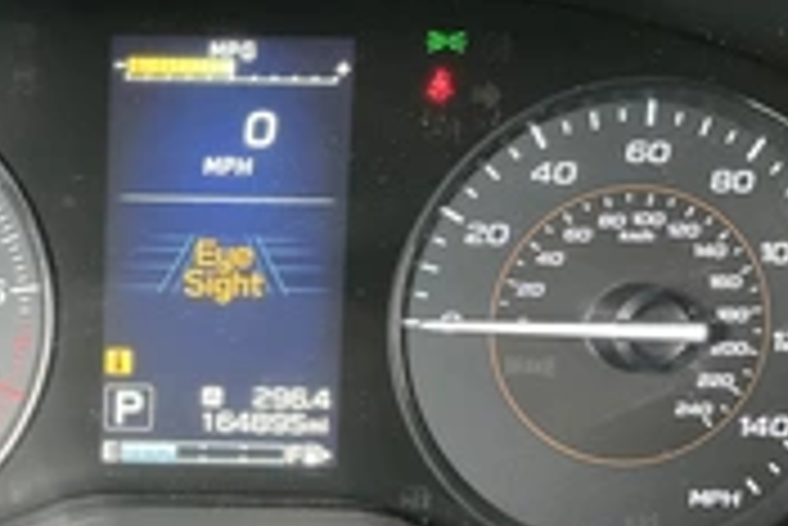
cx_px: 14
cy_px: 364
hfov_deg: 27.6
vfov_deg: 19.7
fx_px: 1512
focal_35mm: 69
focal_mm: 3
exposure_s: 1/56
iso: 320
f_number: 1.8
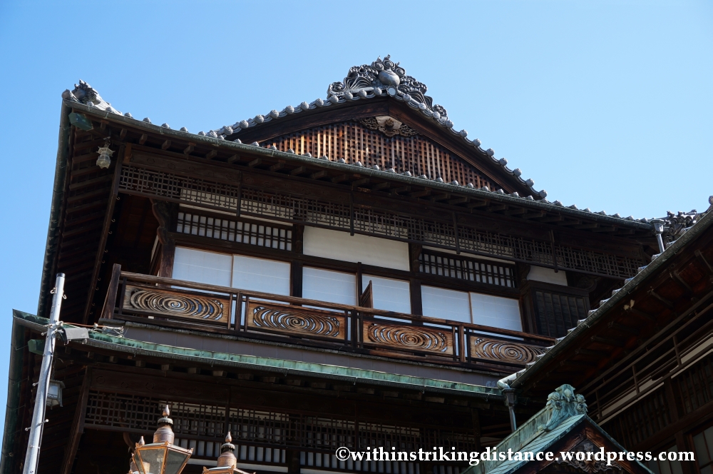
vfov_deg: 30.8
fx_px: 860
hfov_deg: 45.0
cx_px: 356
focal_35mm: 44
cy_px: 237
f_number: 5.6
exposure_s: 1/320
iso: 200
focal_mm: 29
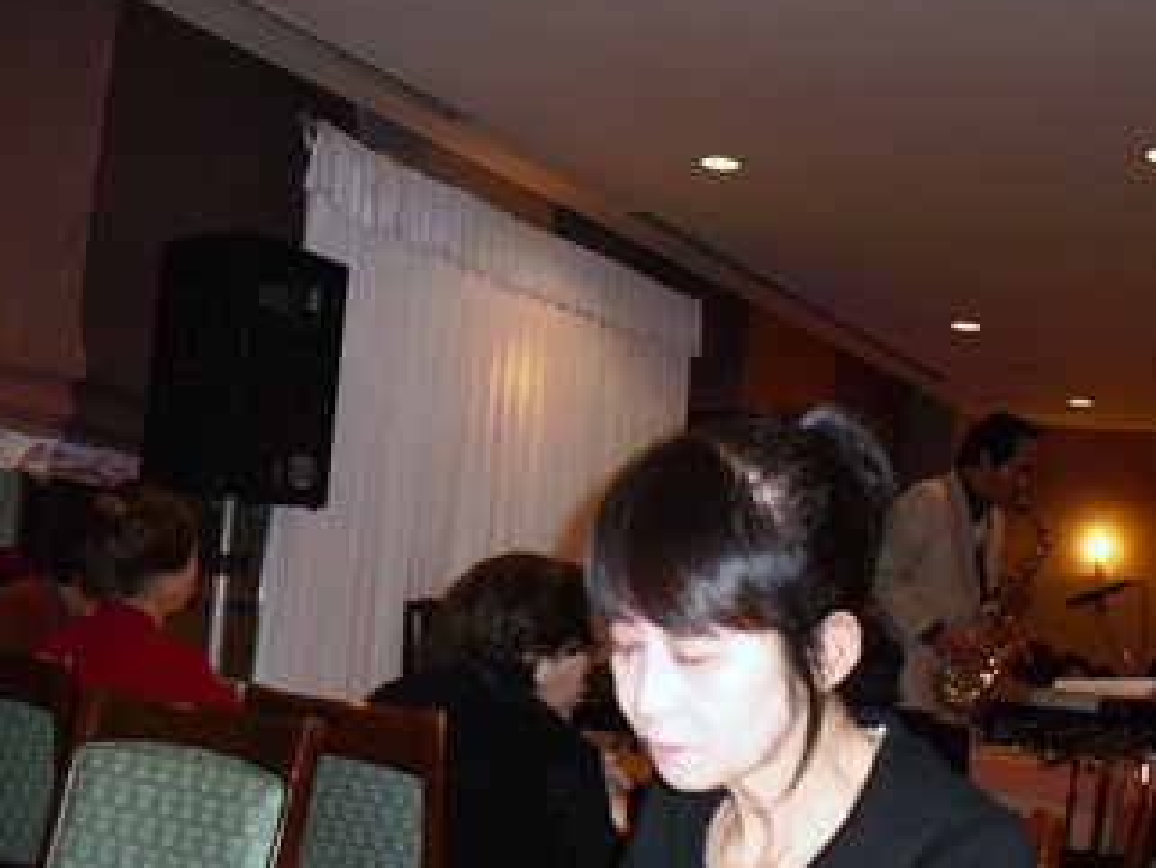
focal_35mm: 56
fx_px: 1871
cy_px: 657
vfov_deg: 25.8
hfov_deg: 34.3
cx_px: 641
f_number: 3.1
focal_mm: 6.3
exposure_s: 1/60
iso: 400
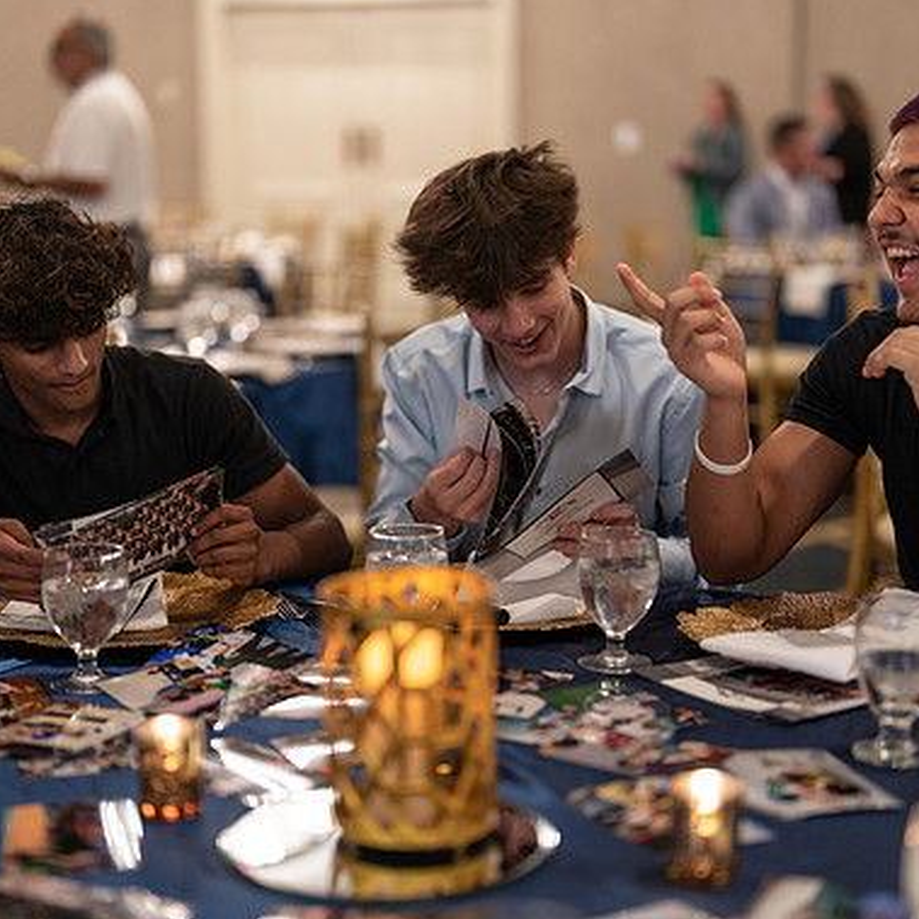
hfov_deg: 26.5
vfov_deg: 26.5
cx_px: 424
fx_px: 1952
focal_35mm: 65
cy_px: 460
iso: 1250
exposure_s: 1/320
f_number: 1.2
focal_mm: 50
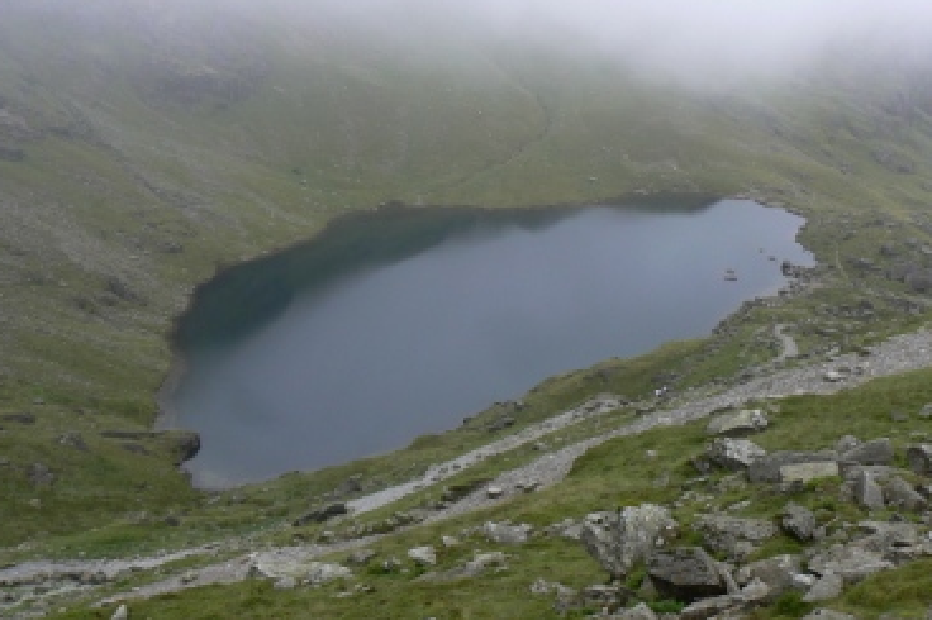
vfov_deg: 30.5
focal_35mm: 44
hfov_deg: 44.5
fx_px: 1139
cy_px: 294
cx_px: 509
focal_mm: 6
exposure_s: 1/125
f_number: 5.6
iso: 80
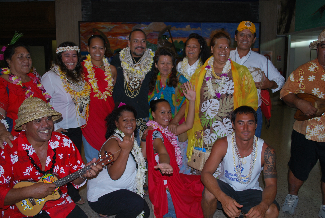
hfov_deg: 61.8
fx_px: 271
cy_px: 109
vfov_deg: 43.8
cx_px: 162
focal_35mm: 30
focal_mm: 20
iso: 200
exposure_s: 1/60
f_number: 3.8
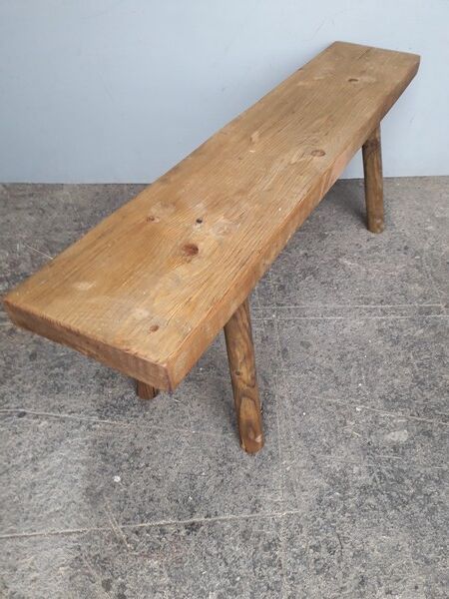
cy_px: 300
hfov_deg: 51.4
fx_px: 467
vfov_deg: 65.3
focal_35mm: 27
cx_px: 224
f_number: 1.9
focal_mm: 3.6
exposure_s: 1/50
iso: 80
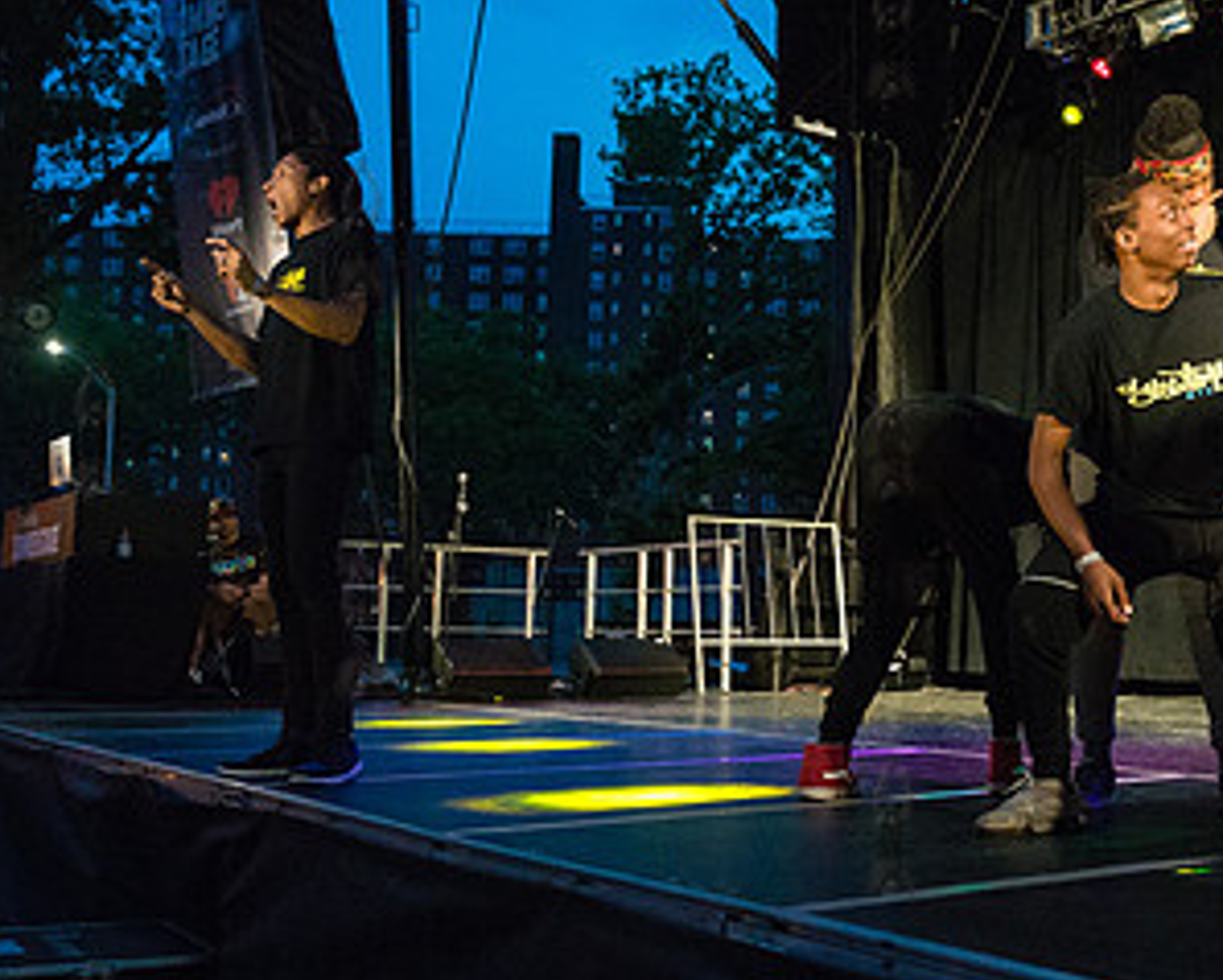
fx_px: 1594
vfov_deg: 34.1
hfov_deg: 41.0
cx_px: 889
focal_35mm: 44
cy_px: 426
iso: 4000
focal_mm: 24
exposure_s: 1/1250
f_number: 2.8
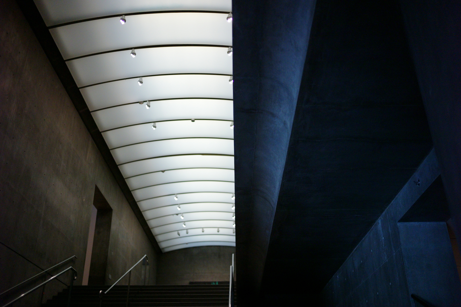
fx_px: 448
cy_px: 154
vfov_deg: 37.8
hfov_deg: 54.5
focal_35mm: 35
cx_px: 230
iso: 1600
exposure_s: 1/360
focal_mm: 35
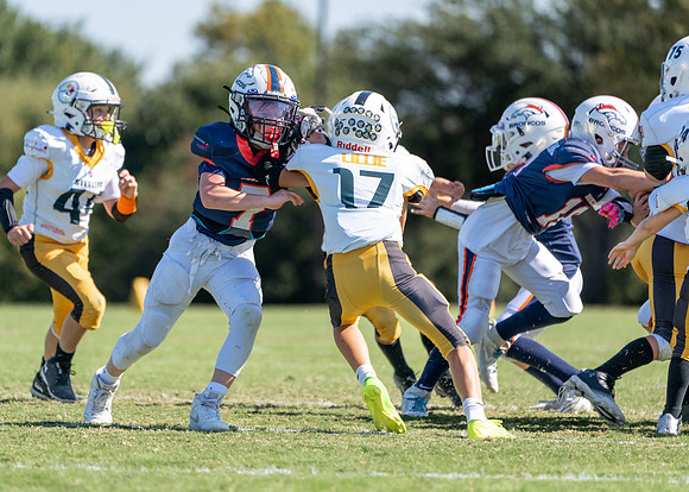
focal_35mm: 447
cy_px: 231
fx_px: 8738
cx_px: 296
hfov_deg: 4.5
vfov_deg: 3.2
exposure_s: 1/1000
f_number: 5.6
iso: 250
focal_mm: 400
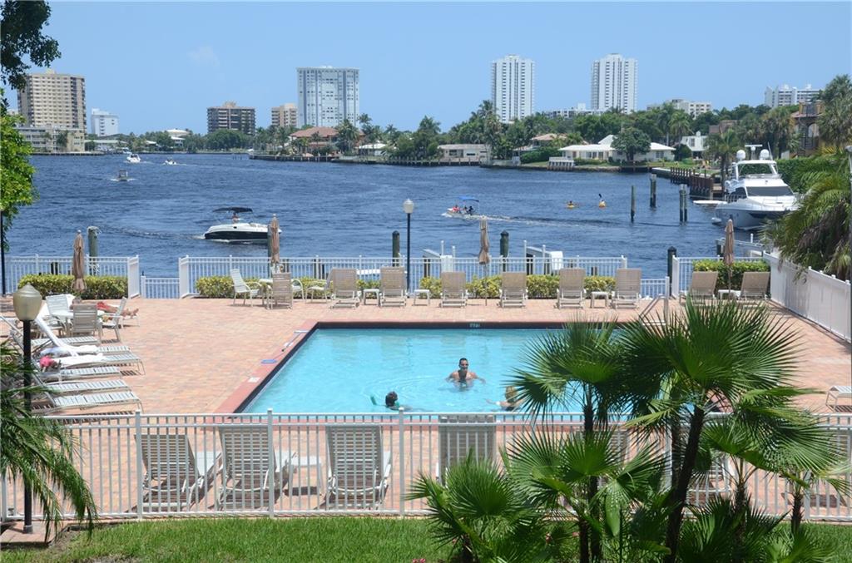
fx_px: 1345
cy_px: 282
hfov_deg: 35.1
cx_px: 426
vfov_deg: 23.6
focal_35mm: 57
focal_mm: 38
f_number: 11
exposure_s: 1/500
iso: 400
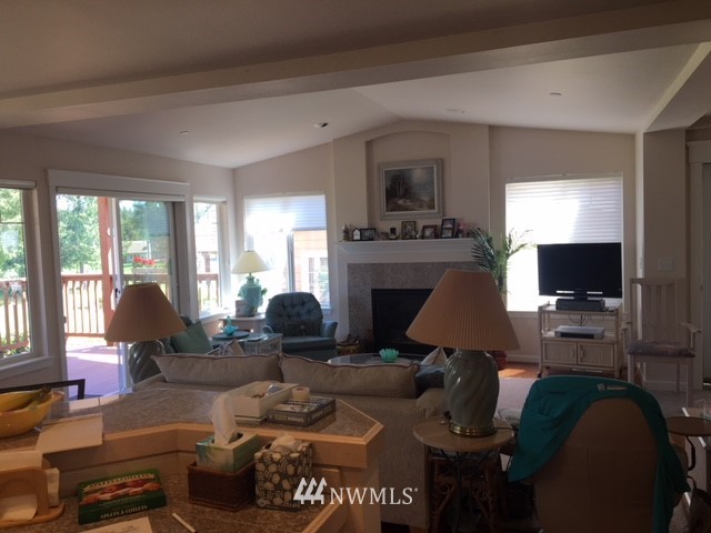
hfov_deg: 61.7
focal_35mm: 29
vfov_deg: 48.2
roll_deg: +2.0
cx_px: 356
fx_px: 596
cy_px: 266
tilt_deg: -3.0
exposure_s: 1/60
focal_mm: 4.15
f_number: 2.2
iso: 25
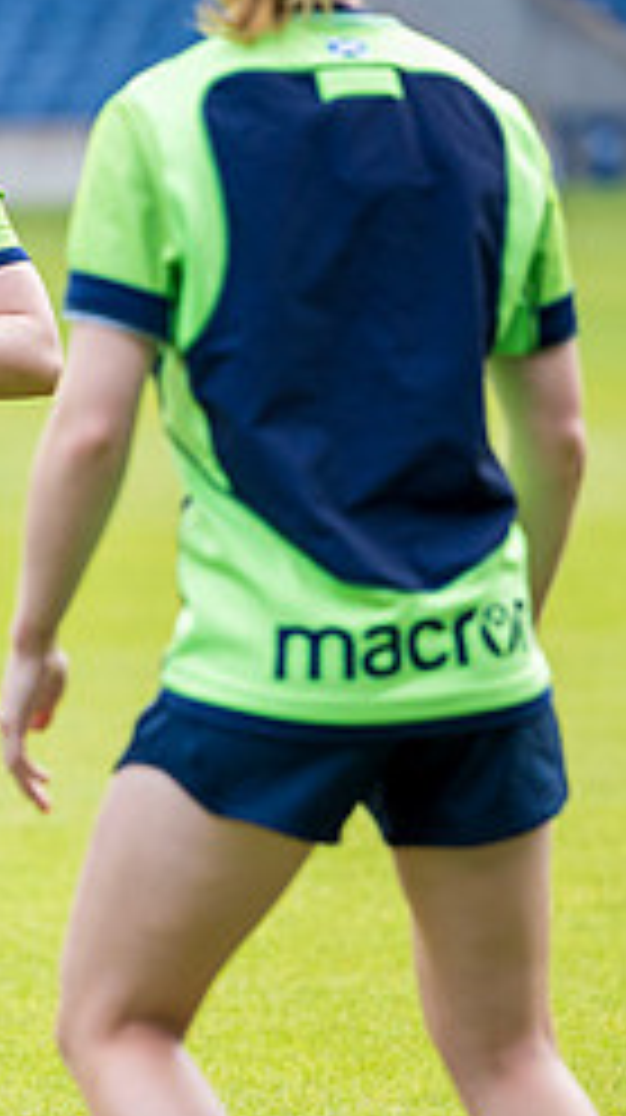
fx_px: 14736
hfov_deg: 2.4
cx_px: -329
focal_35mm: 498
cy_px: 637
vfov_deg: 4.3
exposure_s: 1/1000
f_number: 3.2
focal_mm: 175
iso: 800
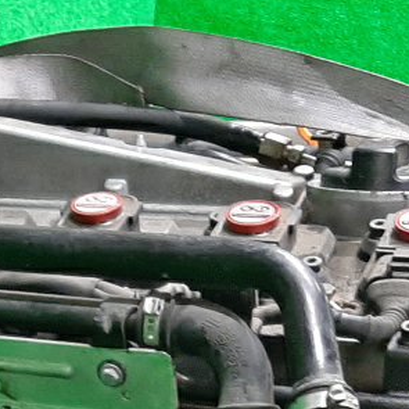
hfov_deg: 15.4
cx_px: 37
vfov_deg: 14.3
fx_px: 1497
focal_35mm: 112
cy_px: 650
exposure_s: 1/33
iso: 191
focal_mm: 3.93
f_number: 1.7
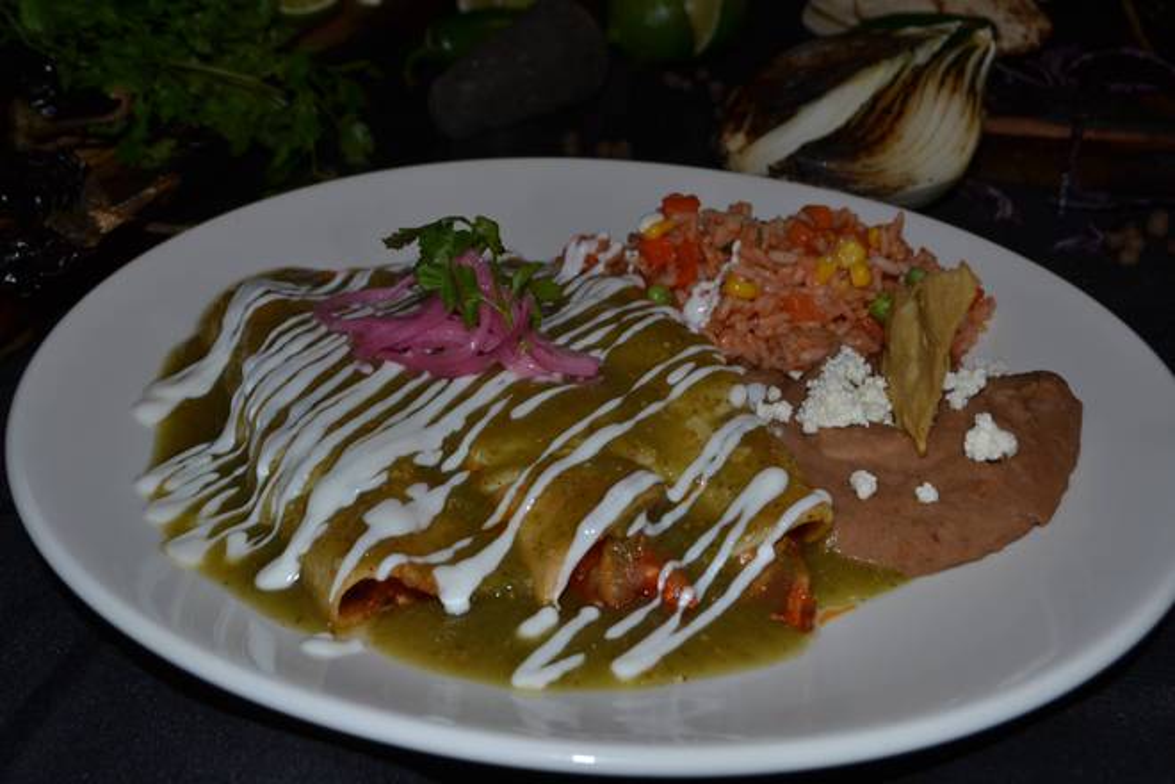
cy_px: 392
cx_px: 588
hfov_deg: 43.6
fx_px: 1469
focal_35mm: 45
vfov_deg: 29.9
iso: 100
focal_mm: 30
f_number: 8
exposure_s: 1/60
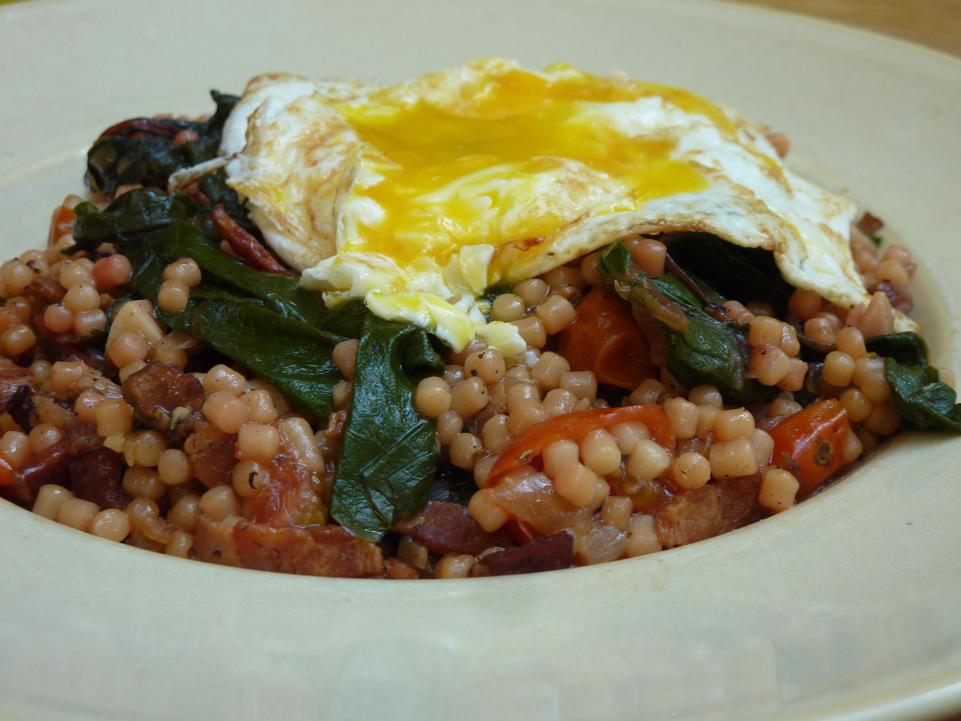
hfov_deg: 36.8
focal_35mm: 52
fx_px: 1444
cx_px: 480
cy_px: 360
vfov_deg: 28.0
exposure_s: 1/40
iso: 100
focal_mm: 8.5
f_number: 3.8
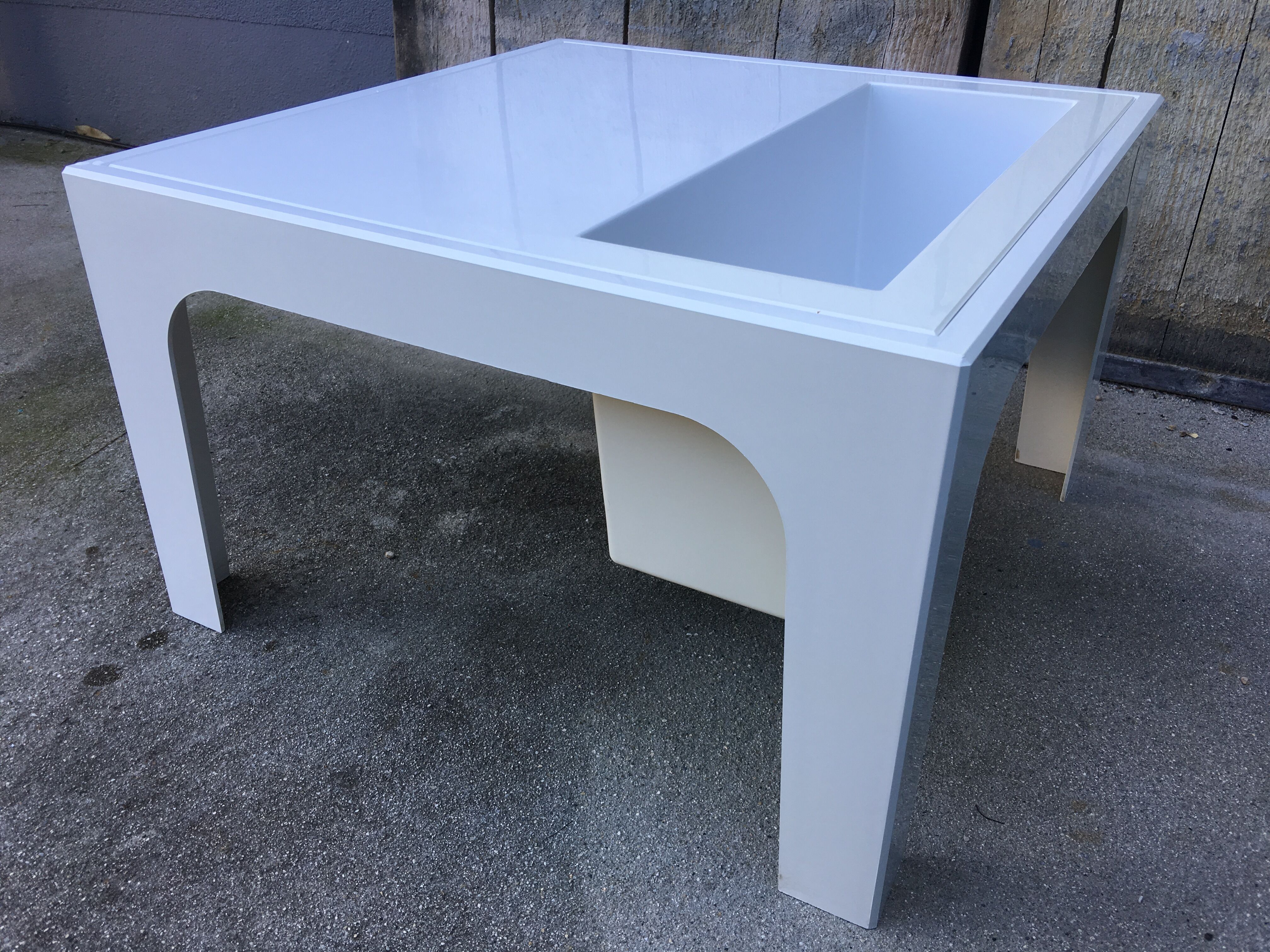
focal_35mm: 29
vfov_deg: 48.2
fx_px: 1064
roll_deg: +0.5
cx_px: 635
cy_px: 476
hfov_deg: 61.7
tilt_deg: -29.6
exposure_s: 1/100
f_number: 2.2
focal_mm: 4.15
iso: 25
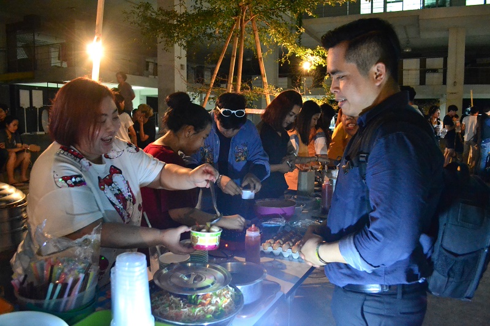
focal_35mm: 27
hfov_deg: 67.4
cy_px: 163
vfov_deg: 47.9
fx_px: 367
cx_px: 245
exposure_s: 1/40
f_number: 5
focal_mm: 18
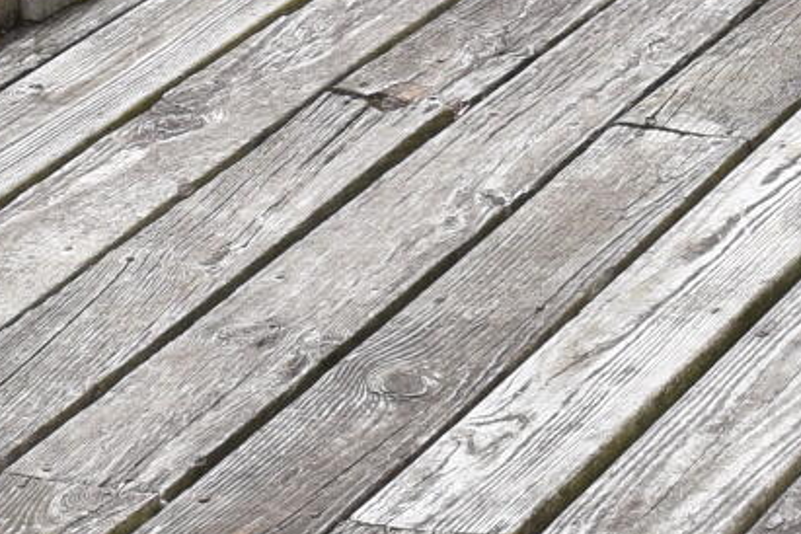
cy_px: -403
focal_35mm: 219
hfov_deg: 9.3
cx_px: 932
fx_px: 4872
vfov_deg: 6.2
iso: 200
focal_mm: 20
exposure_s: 1/250
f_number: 8
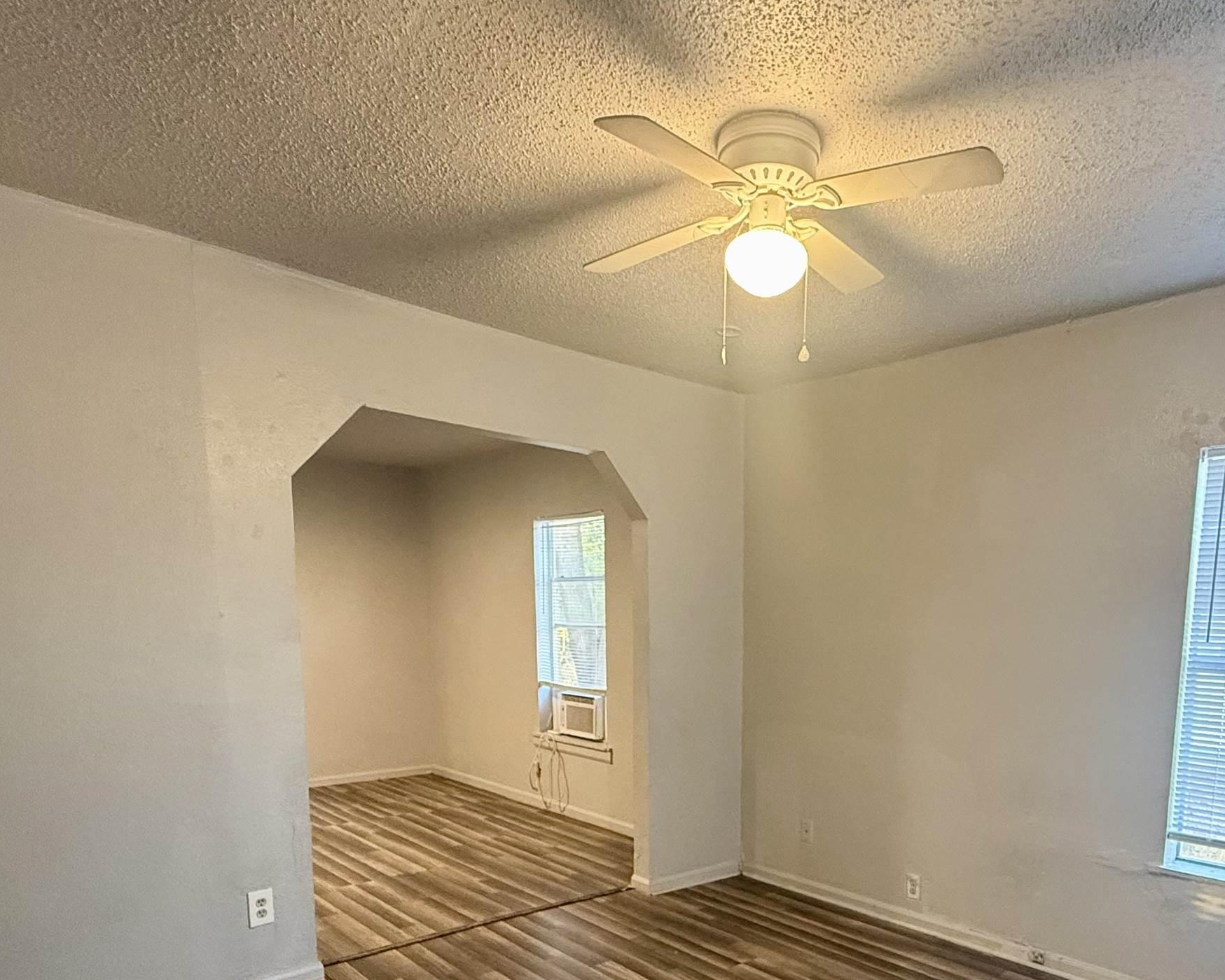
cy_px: 742
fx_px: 870
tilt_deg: -8.5
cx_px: 728
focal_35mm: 24
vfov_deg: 55.8
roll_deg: -1.4
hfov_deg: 69.7
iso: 400
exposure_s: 1/60
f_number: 2.2
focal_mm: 2.22
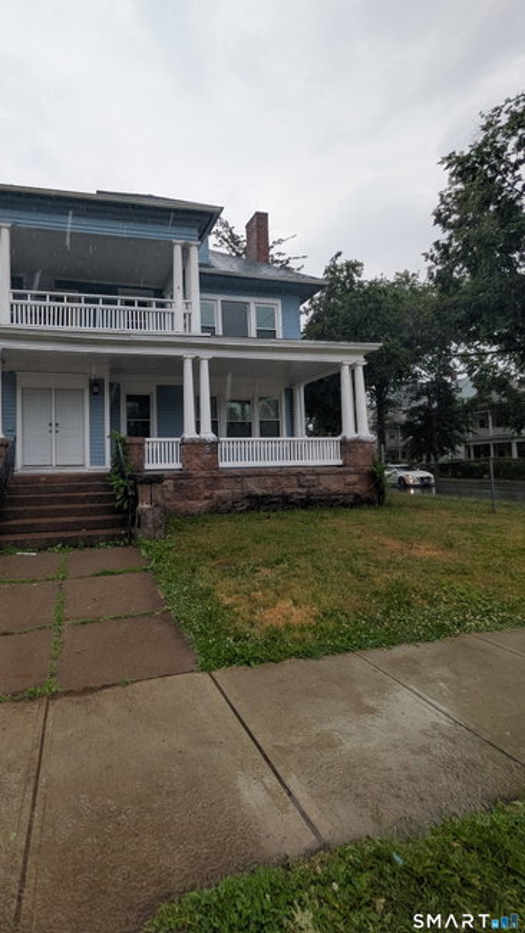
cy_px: 448
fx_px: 396
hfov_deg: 64.7
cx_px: 159
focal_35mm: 16
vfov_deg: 99.3
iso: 52
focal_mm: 1.83
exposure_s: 1/311
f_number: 2.2
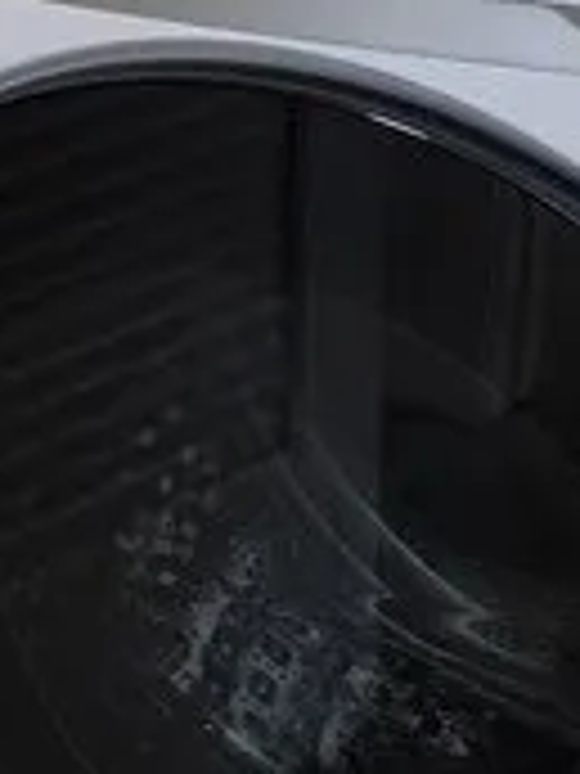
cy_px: -270
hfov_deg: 10.1
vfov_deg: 13.8
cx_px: -562
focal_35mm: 137
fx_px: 3061
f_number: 1.4
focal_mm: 6.5
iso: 125
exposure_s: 1/120
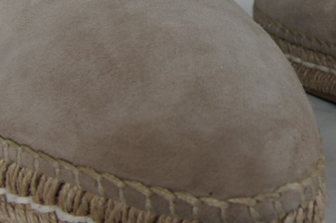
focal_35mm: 79
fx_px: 733
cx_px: 376
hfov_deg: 24.0
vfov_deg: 17.2
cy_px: 38
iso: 200
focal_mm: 17
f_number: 9
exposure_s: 1/60
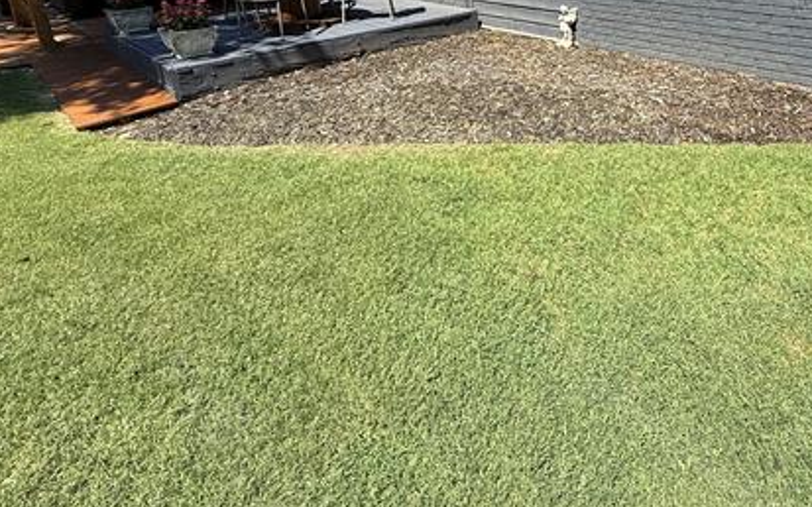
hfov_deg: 74.3
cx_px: 554
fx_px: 509
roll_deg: +1.6
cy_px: 51
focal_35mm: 23
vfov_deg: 47.6
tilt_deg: -13.7
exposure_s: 1/820
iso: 50
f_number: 2.2
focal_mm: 2.22
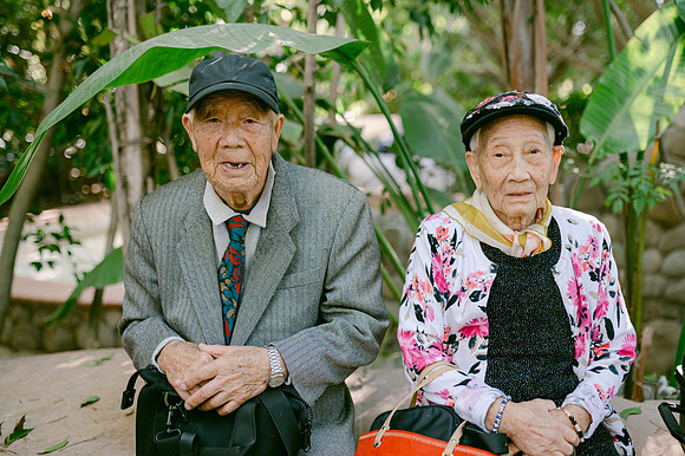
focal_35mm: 35
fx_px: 666
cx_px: 342
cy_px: 228
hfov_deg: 54.5
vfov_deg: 37.8
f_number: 2
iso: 160
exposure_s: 1/125
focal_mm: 35
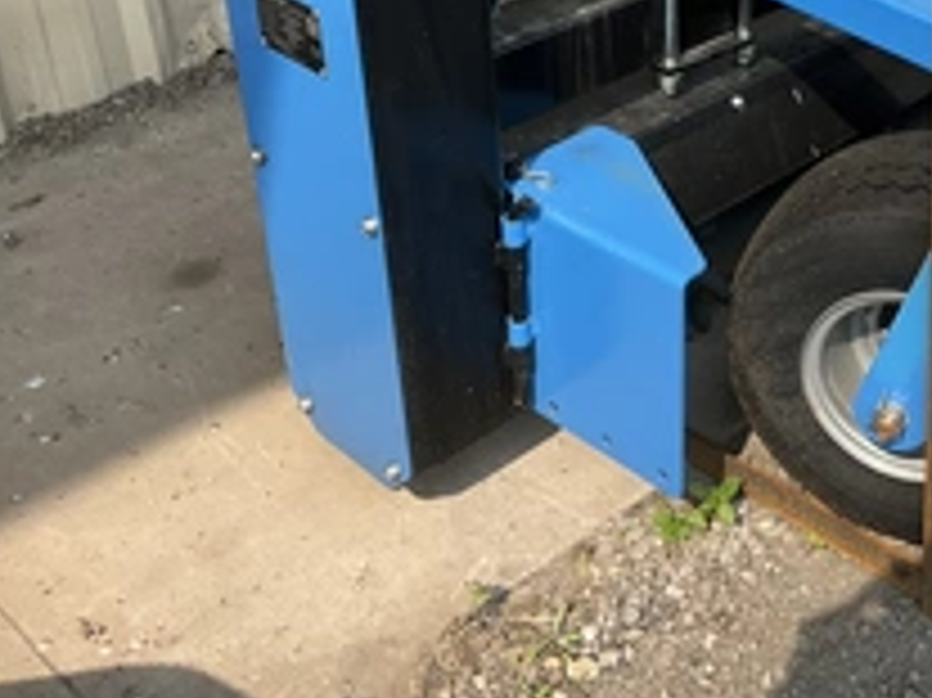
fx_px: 1507
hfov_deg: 32.3
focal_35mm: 56
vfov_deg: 25.2
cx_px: 878
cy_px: 63
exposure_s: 1/869
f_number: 1.8
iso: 25
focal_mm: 3
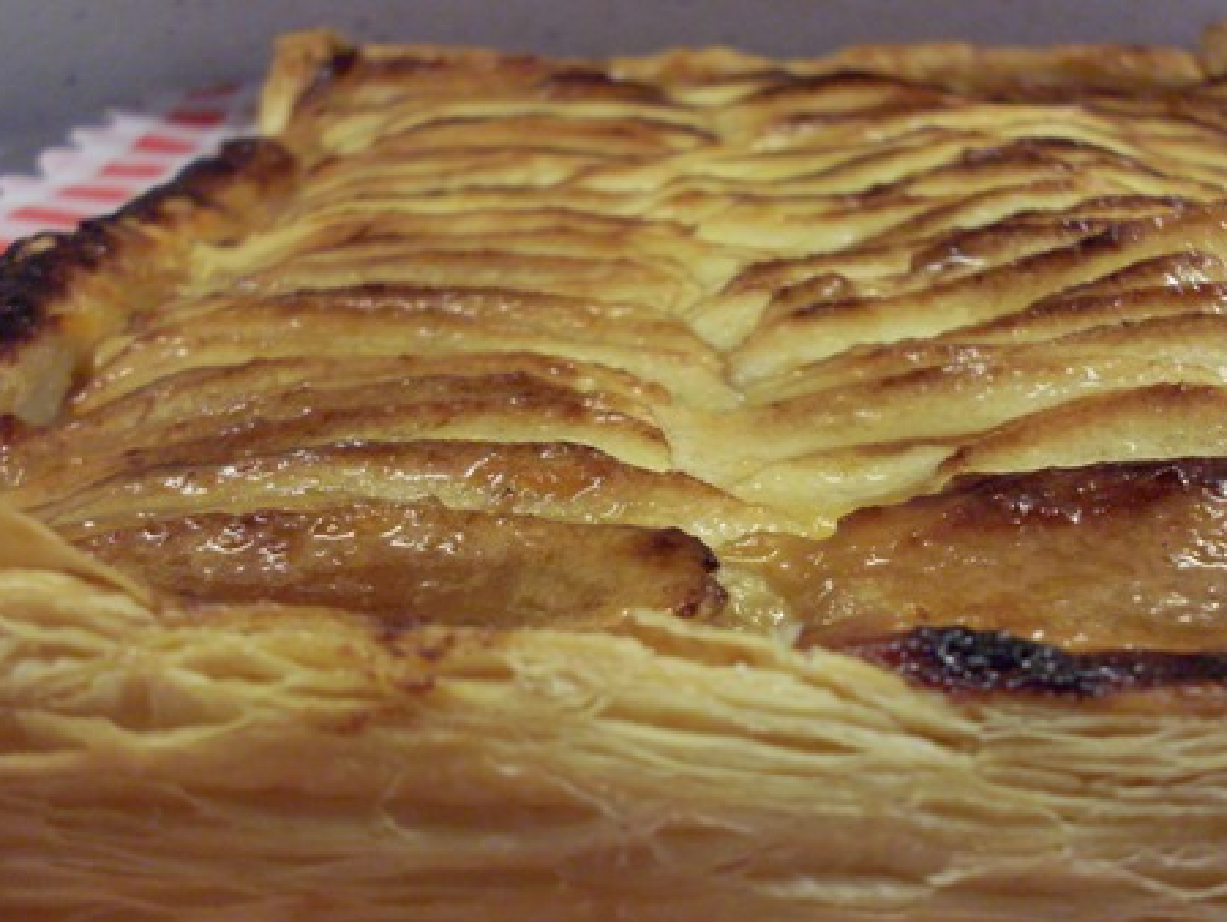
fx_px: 1915
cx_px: 725
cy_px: 567
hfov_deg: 35.4
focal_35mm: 54
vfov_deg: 27.0
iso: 200
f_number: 2.8
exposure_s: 1/45
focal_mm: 6.3
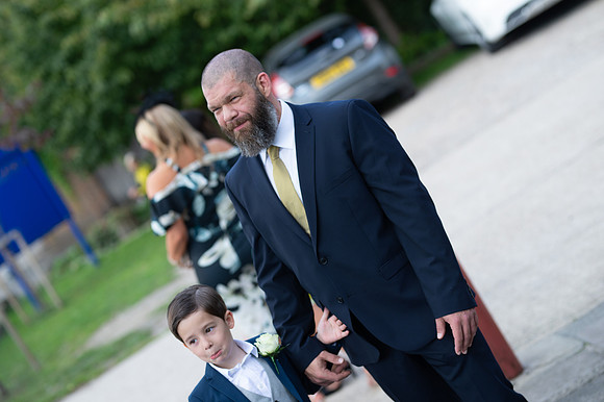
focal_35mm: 85
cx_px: 302
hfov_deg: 23.9
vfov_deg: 16.1
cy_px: 201
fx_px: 1425
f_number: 2.5
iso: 125
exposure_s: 1/320
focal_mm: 85
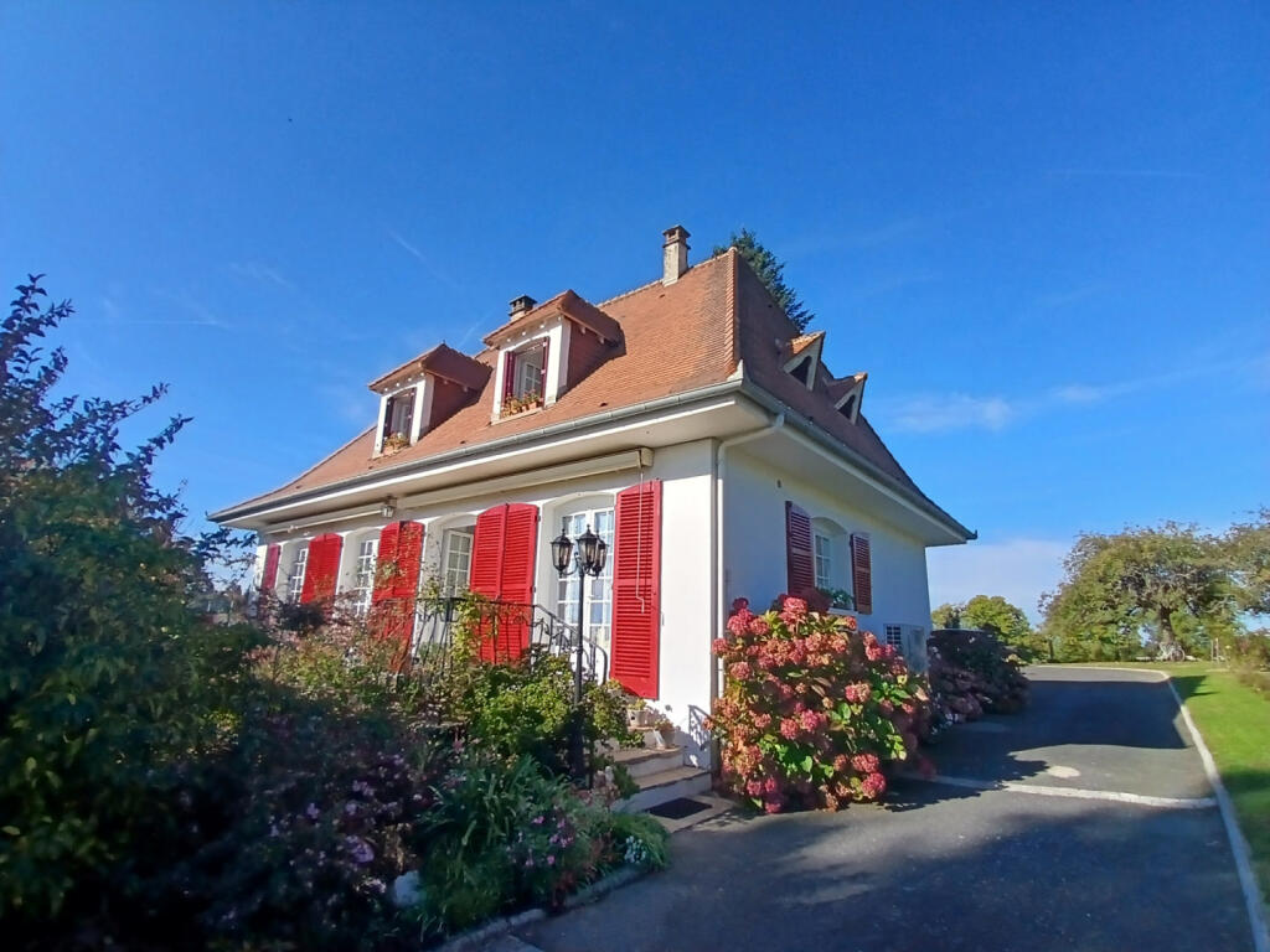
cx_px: 635
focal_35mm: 17
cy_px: 476
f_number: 2.2
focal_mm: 1.4
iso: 50
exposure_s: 1/1033
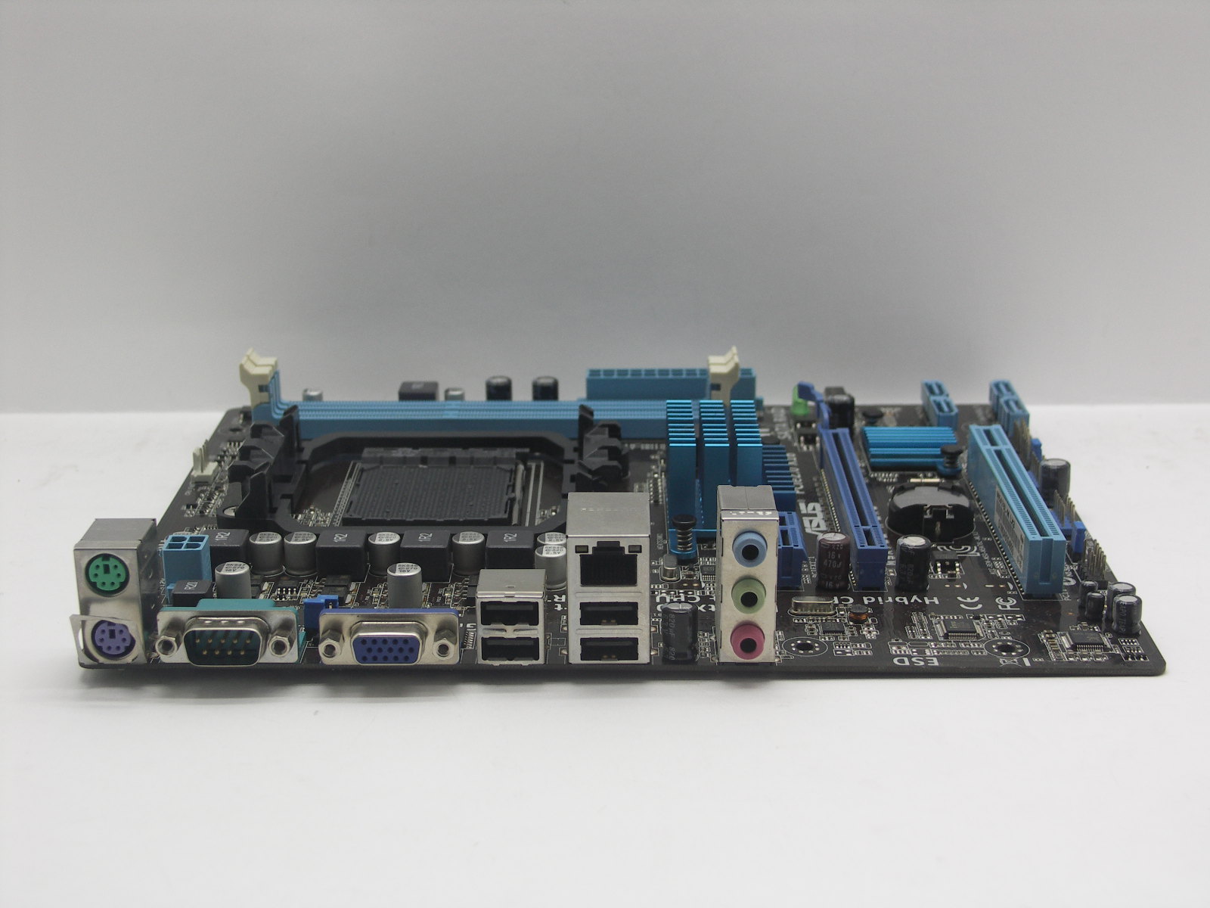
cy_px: 454
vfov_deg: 29.7
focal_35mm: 49
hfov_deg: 38.9
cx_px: 605
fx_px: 1713
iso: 100
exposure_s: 1/50
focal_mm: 12.7
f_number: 3.2
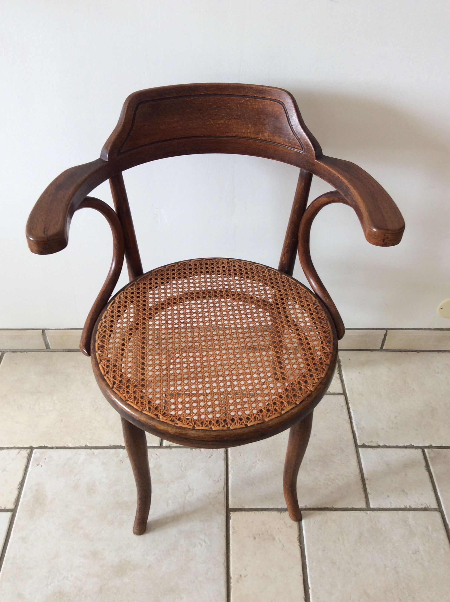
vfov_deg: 56.9
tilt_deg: -43.7
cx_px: 225
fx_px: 556
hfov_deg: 44.1
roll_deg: +0.4
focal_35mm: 32
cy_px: 301
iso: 40
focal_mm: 3.3
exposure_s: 1/25
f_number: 2.4
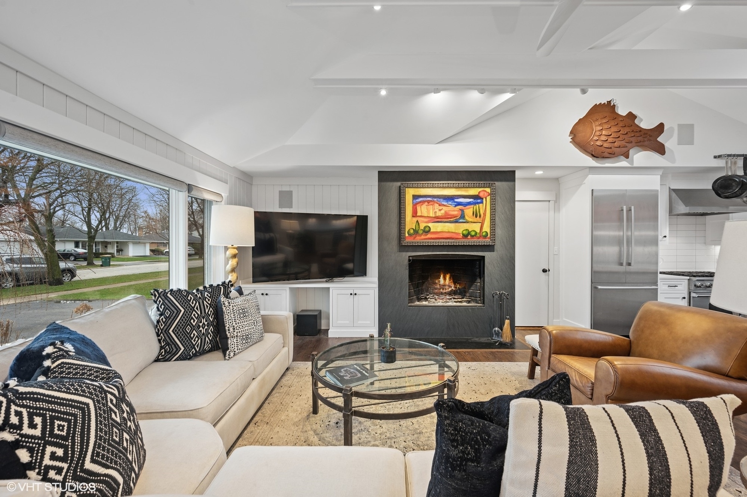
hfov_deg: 104.3
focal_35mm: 14
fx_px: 290
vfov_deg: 81.1
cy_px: 248
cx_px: 374
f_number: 9
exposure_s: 1.3
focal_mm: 14
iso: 100
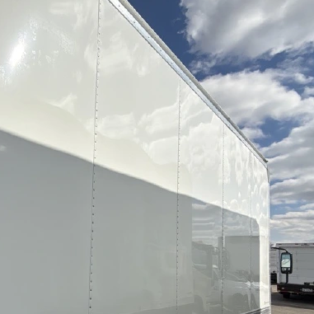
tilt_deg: +3.5
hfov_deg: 51.0
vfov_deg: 57.5
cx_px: 11
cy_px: 240
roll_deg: -1.6
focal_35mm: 26
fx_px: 267
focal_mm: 2.22
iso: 50
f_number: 2.2
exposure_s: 1/3663
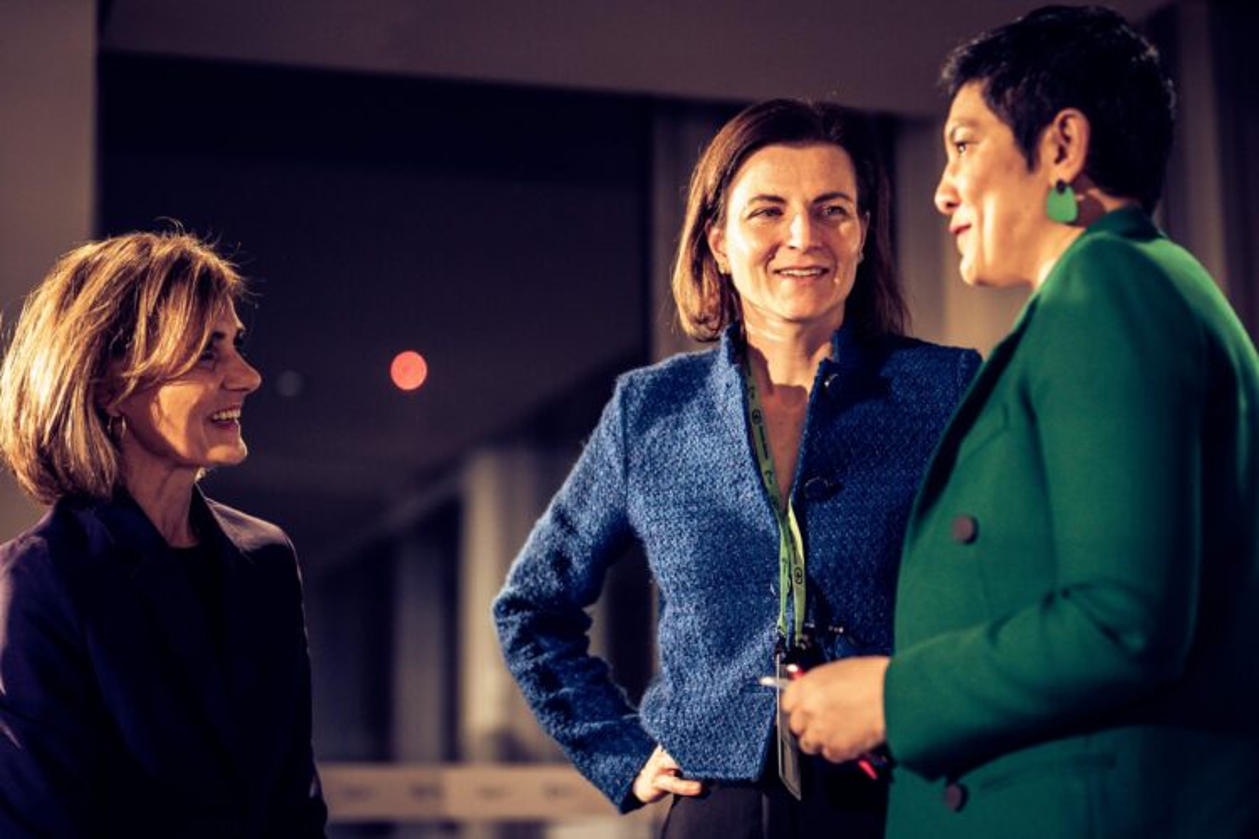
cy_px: 420
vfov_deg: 18.2
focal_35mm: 75
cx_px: 630
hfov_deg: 27.0
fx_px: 2623
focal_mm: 50
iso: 1000
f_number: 1.2
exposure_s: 1/60
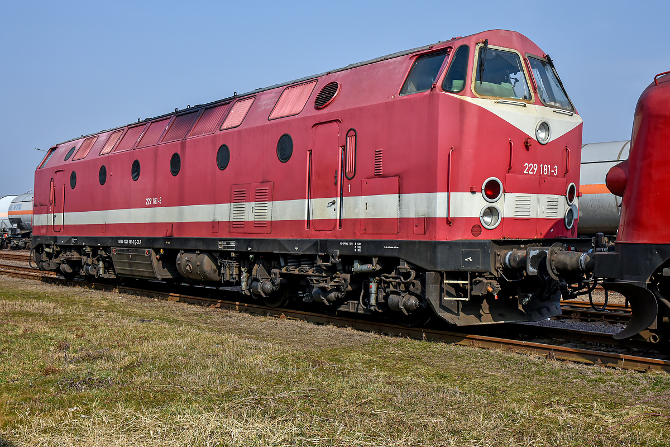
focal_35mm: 33
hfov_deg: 57.2
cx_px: 335
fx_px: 614
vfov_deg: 40.0
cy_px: 224
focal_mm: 22
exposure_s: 1/800
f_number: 8
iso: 200
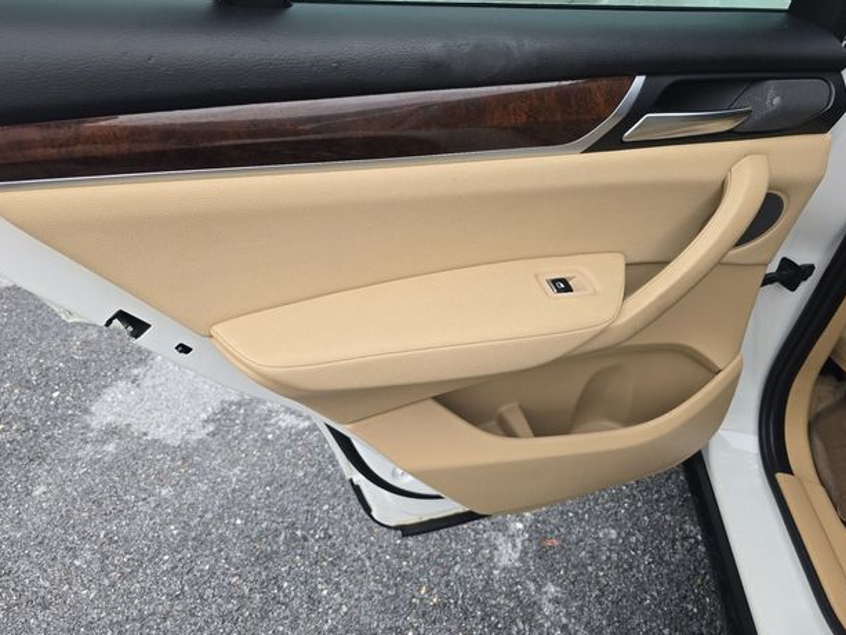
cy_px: 306
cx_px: 424
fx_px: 587
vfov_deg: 56.8
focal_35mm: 24
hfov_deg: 71.6
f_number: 1.7
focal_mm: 6.3
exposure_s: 1/180
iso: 64
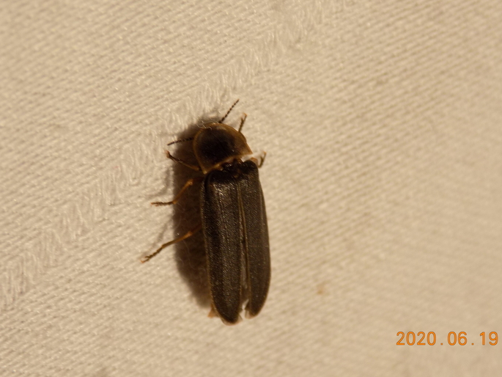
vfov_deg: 10.1
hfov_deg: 13.4
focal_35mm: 147
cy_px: 158
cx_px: 217
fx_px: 2132
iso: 100
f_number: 4.8
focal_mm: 20.9
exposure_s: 1/30
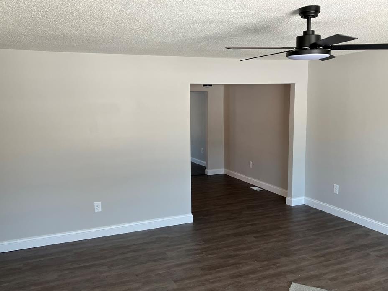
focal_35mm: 31
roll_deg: +1.6
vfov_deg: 45.4
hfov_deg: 58.3
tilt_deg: -7.8
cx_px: 201
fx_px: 348
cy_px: 151
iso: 64
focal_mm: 3.99
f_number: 1.8
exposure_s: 1/121
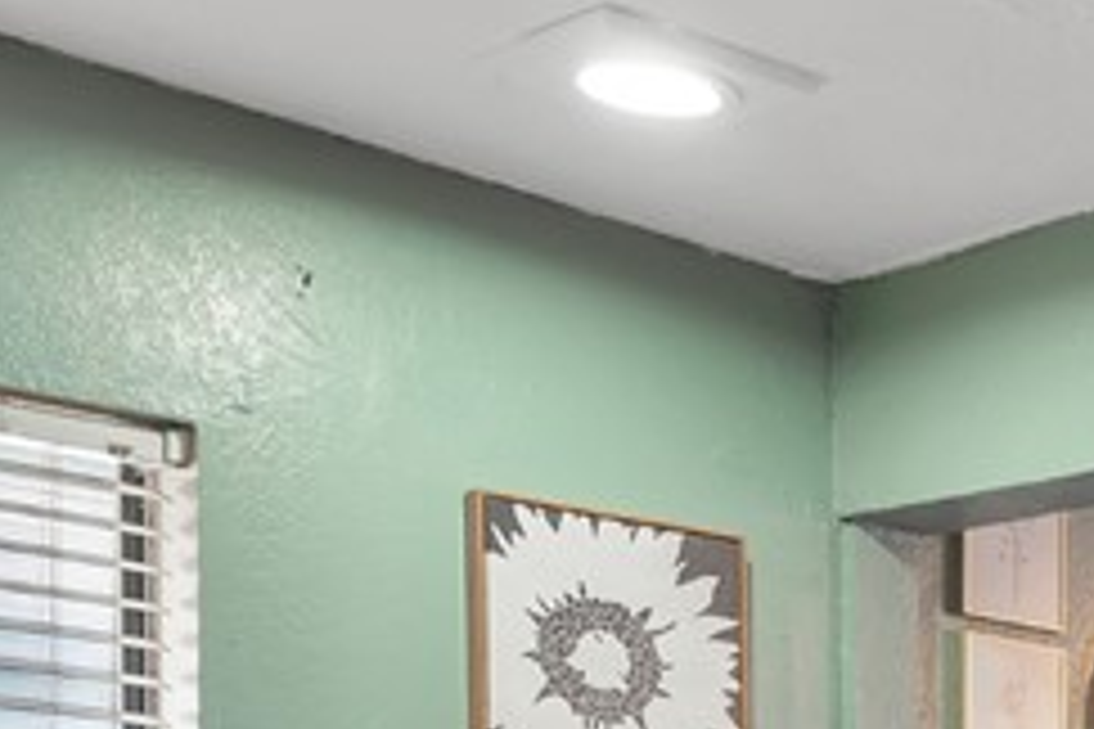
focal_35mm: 76
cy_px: 1109
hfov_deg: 22.6
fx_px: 2309
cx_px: 1571
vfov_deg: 16.3
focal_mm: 17
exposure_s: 8
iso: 100
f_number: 6.3
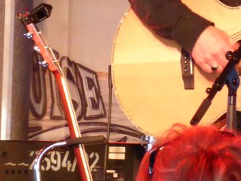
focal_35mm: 391
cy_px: -3
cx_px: 275
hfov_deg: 5.1
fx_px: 2723
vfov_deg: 3.8
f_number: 5.1
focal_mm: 20.6
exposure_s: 1/8
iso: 800
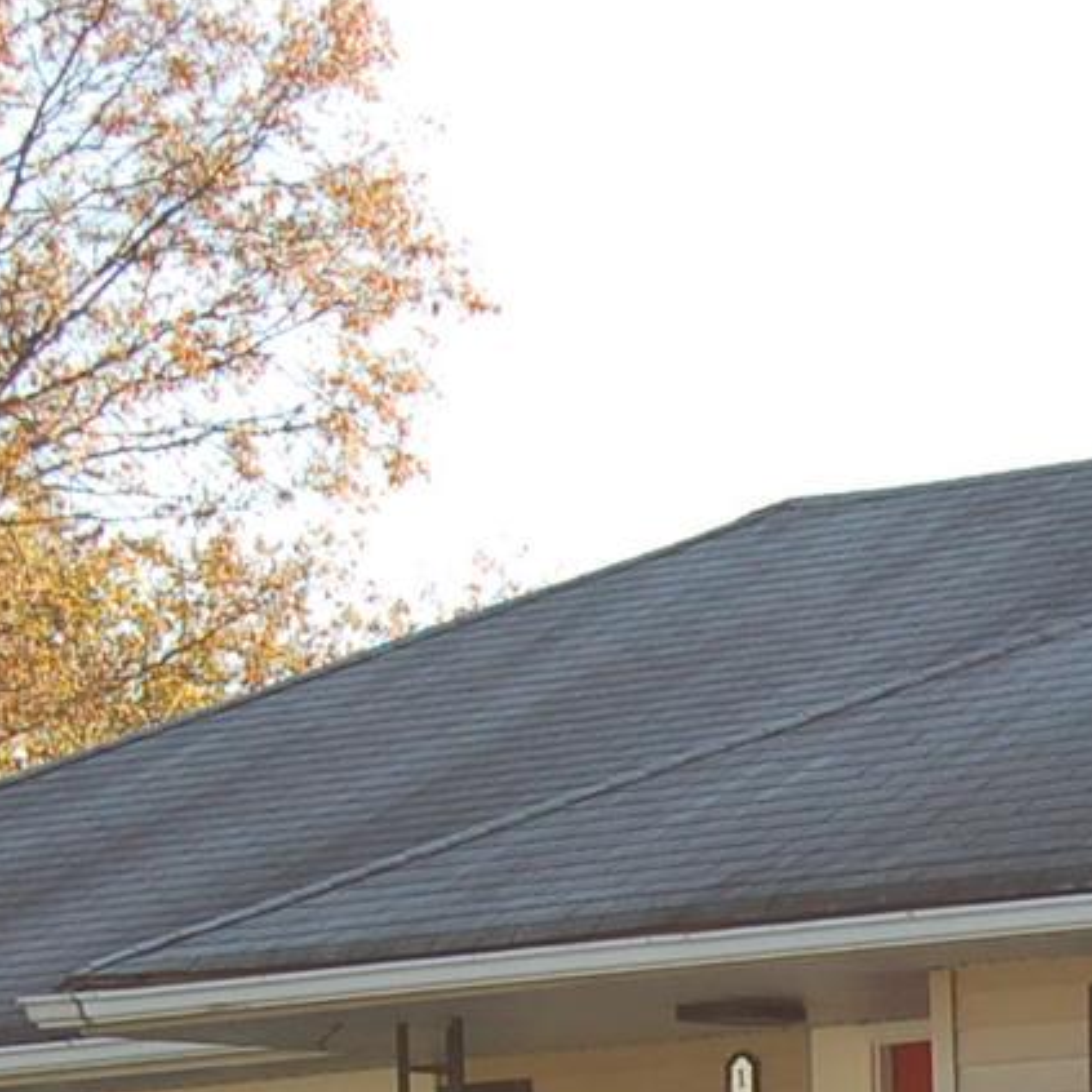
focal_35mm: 191
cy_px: 1278
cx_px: 1216
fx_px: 6819
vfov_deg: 9.1
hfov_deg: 9.1
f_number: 5
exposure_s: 1/500
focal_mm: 31
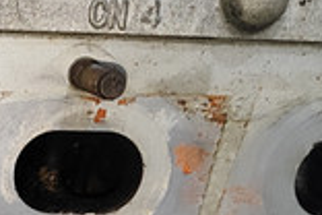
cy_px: 245
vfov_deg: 16.5
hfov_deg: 22.6
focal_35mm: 80
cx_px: -97
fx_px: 715
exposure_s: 1/60
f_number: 1.89
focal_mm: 5.89
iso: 1447
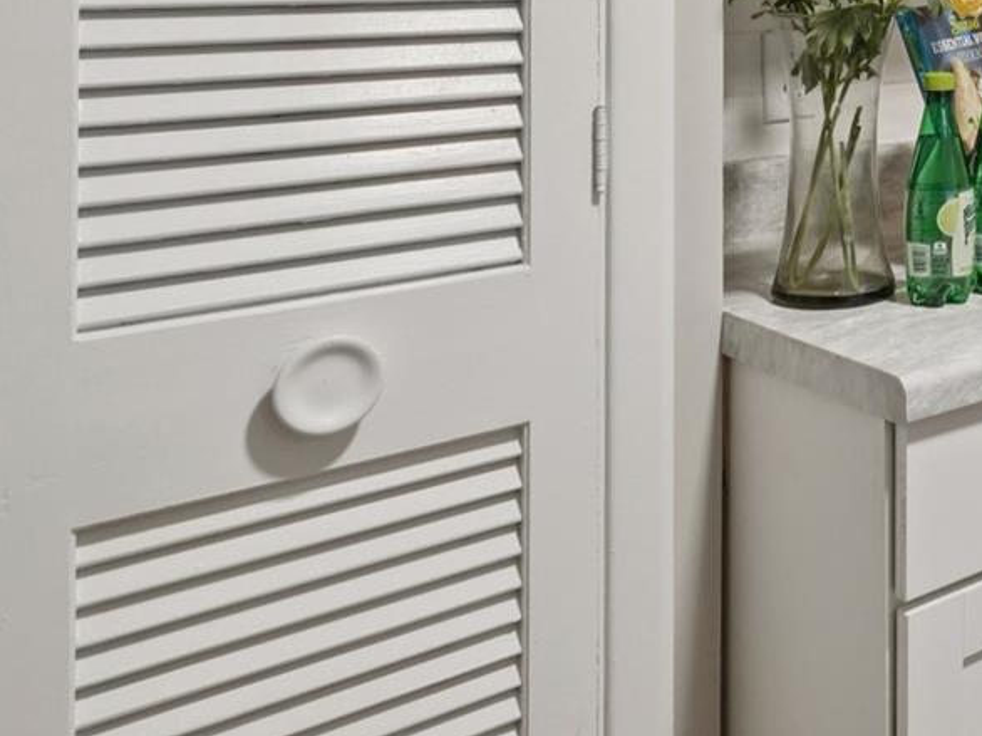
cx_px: 1138
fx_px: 1228
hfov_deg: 35.6
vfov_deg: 30.2
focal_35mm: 43
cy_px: -55
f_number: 8
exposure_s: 1/15
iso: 800
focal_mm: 11
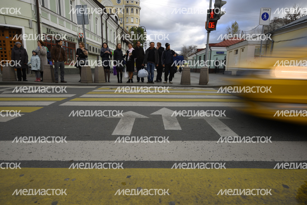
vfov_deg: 57.3
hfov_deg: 78.6
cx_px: 154
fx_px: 188
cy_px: 102
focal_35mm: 22
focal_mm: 22
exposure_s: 1/13
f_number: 13
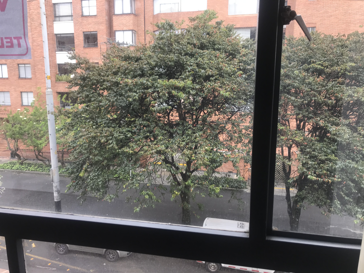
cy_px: 136
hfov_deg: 63.4
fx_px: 294
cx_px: 182
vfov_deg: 49.7
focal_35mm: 28
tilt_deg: -11.8
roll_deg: -0.6
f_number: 1.8
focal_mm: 3.99
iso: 20
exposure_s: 1/360
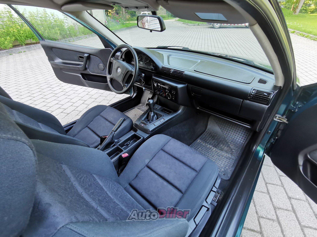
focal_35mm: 17
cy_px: 118
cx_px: 158
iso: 125
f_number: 2.2
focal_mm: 2.26
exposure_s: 1/50
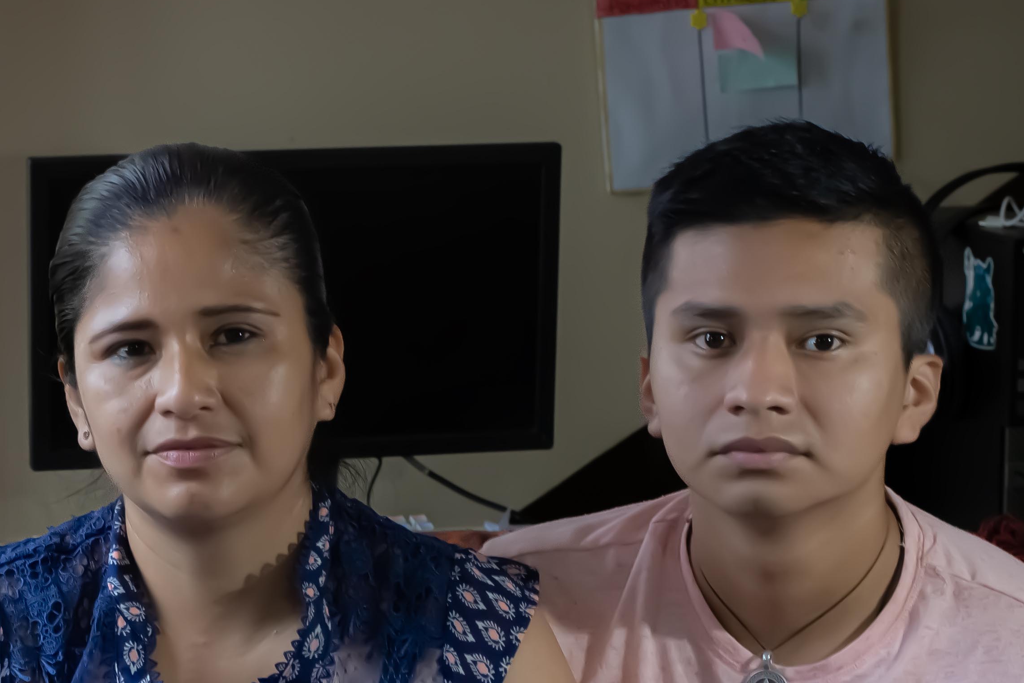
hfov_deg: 15.2
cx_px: -15
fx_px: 3756
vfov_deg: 10.3
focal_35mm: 132
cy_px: 794
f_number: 5.6
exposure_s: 1/60
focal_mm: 50
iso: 2500
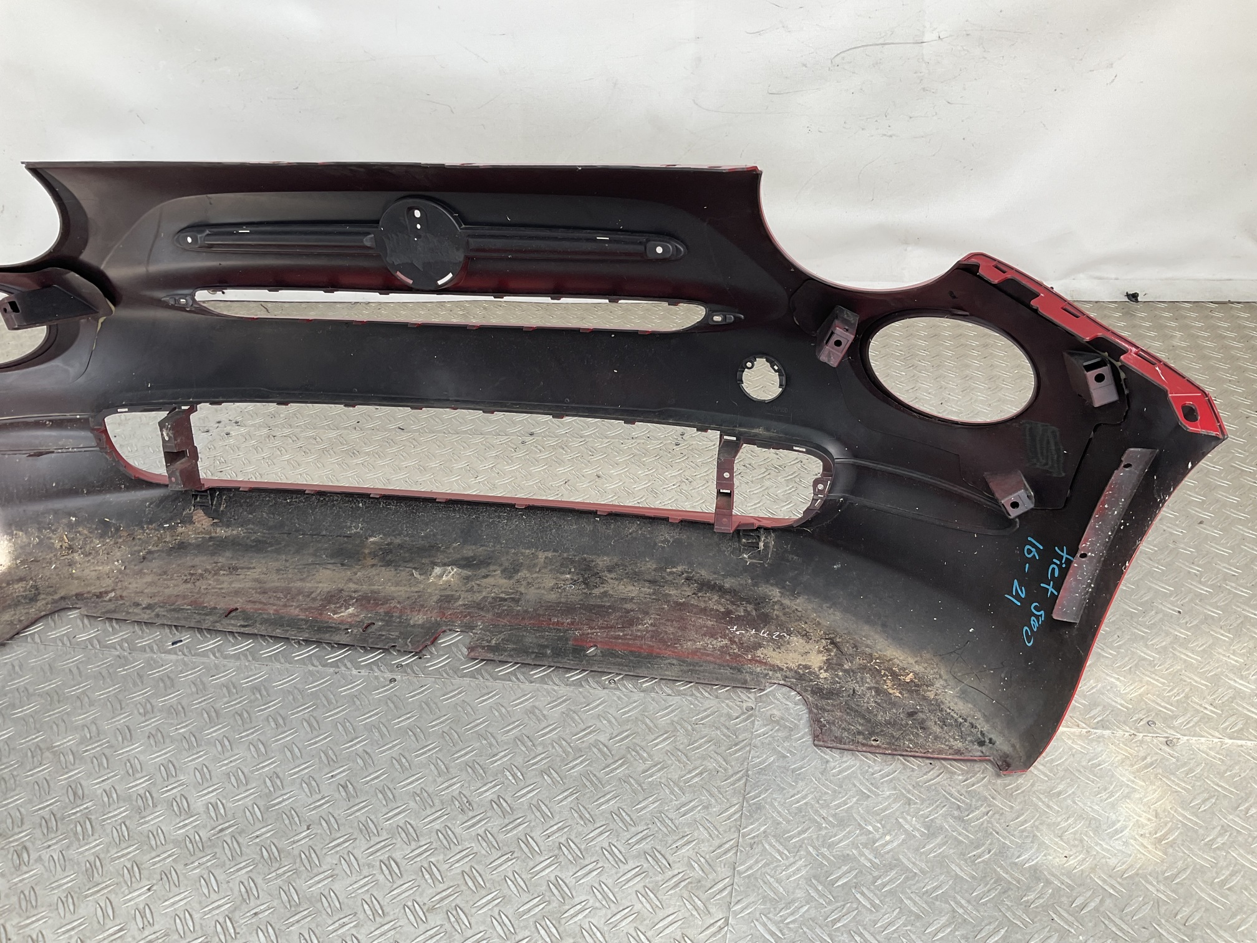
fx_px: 1053
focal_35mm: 29
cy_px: 472
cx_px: 628
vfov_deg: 48.2
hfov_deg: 61.7
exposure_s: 1/103
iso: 16
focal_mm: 3
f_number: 1.8
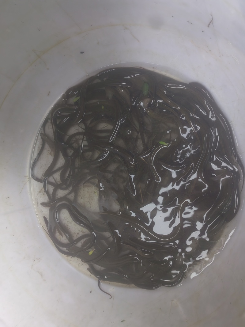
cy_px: 164
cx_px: 122
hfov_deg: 51.3
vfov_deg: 65.3
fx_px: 255
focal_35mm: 27
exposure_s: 1/100
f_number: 1.9
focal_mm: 5.52
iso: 160
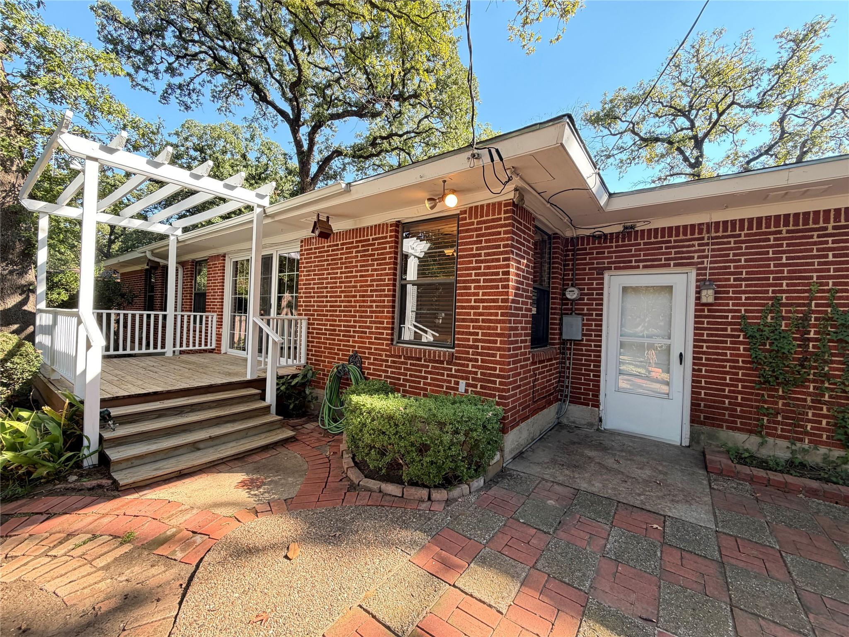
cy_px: 318
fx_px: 343
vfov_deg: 85.7
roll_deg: -1.9
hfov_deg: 102.1
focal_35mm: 14
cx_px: 424
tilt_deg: +0.4
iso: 160
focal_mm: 2.22
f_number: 2.2
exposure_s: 1/121
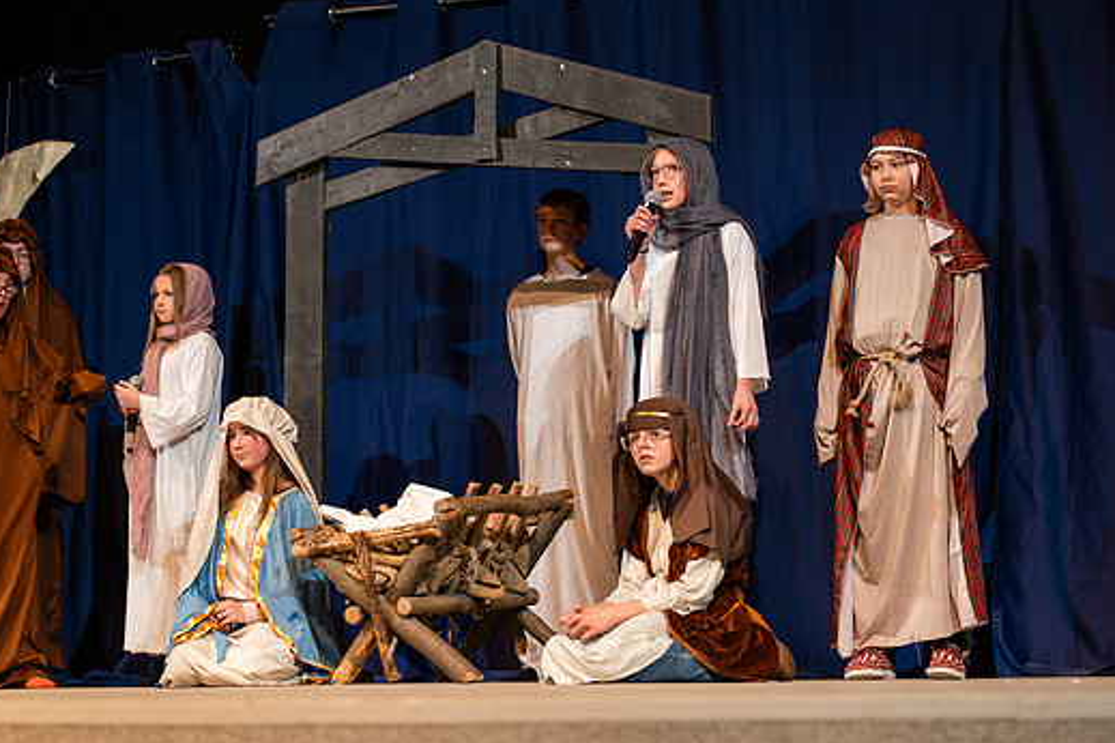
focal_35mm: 95
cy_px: 360
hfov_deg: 21.5
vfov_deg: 14.4
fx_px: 2942
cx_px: 522
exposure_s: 1/320
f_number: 2.8
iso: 500
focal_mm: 85
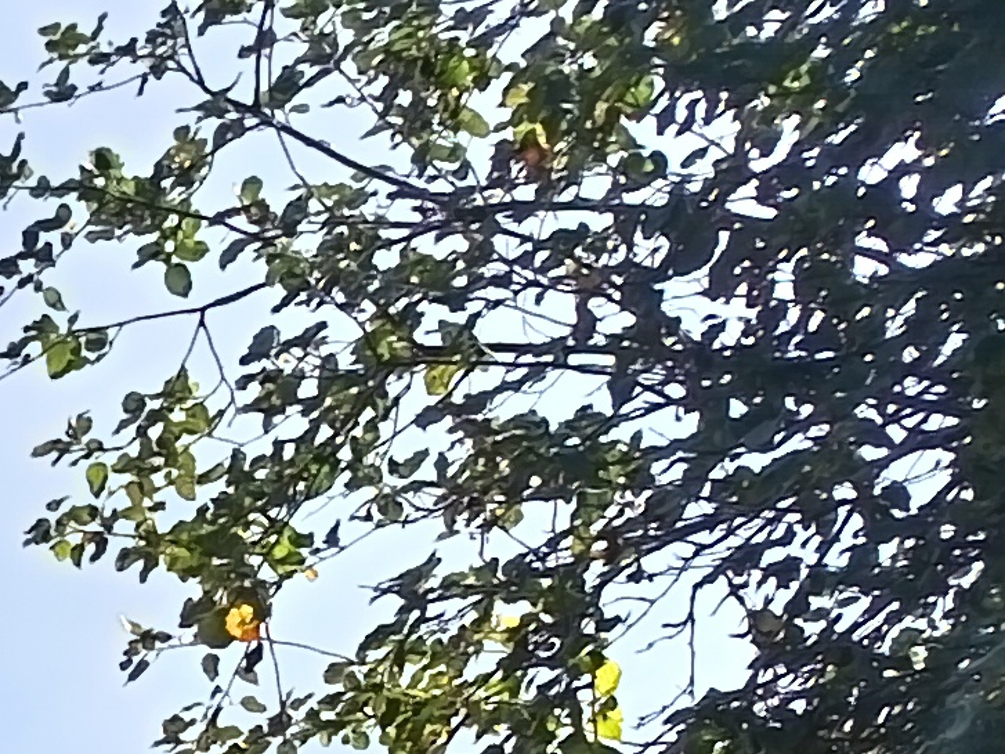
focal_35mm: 132
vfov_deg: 10.0
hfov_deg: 12.3
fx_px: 3832
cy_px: 1713
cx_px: -1283
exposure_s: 1/586
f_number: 1.75
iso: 100
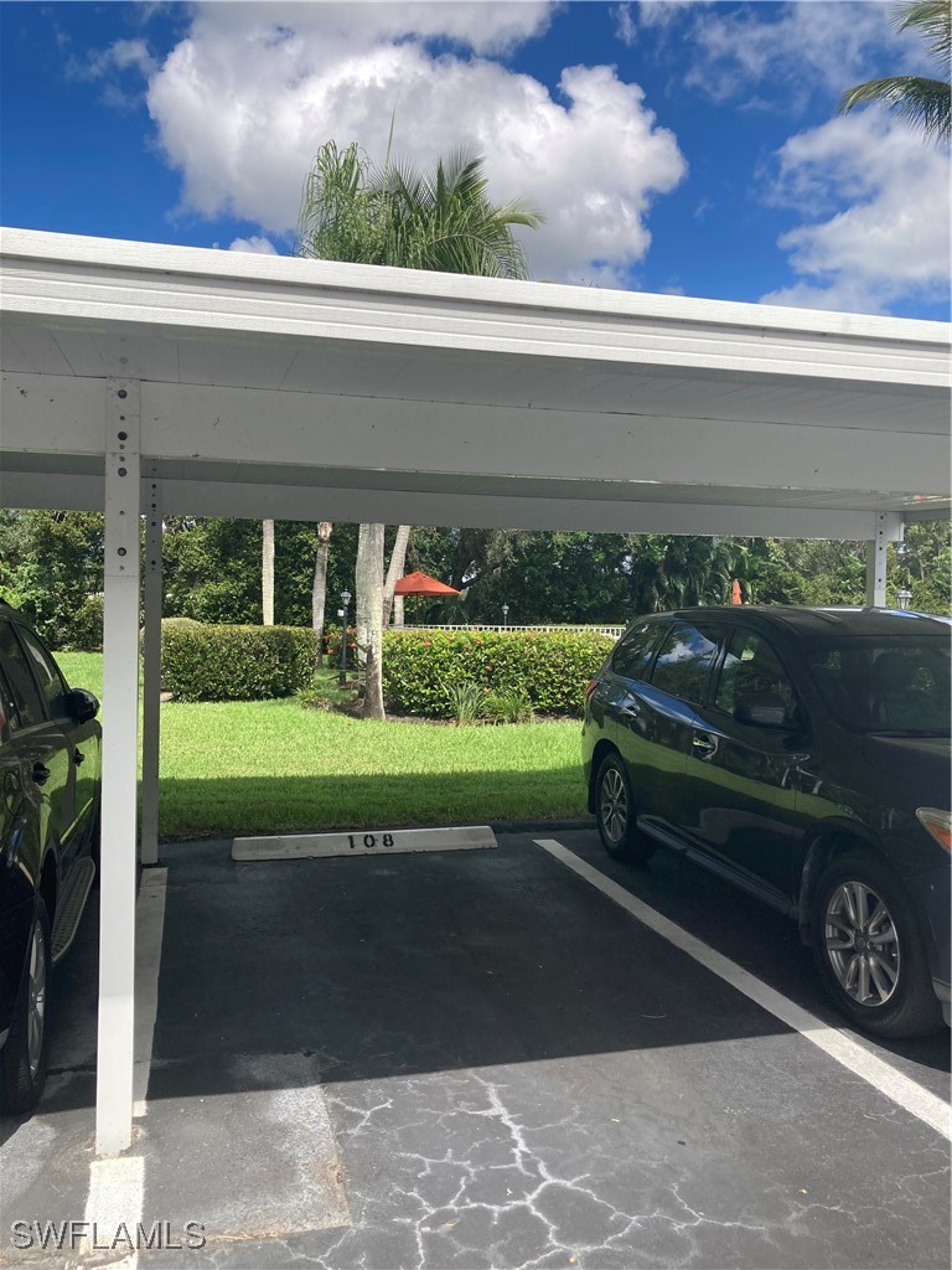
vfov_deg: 63.4
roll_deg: -0.8
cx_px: 476
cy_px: 635
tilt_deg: -0.5
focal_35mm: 28
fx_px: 1027
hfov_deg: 49.7
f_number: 1.8
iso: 20
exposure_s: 1/1715
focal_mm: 3.99
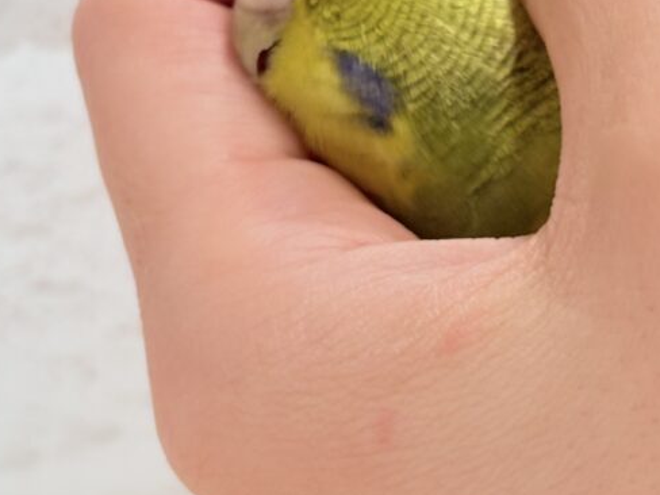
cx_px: 664
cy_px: 103
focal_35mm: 128
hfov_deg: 15.1
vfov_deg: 11.5
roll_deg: -4.4
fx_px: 2440
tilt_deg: -3.7
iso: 64
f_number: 1.6
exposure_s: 1/100
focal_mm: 5.96
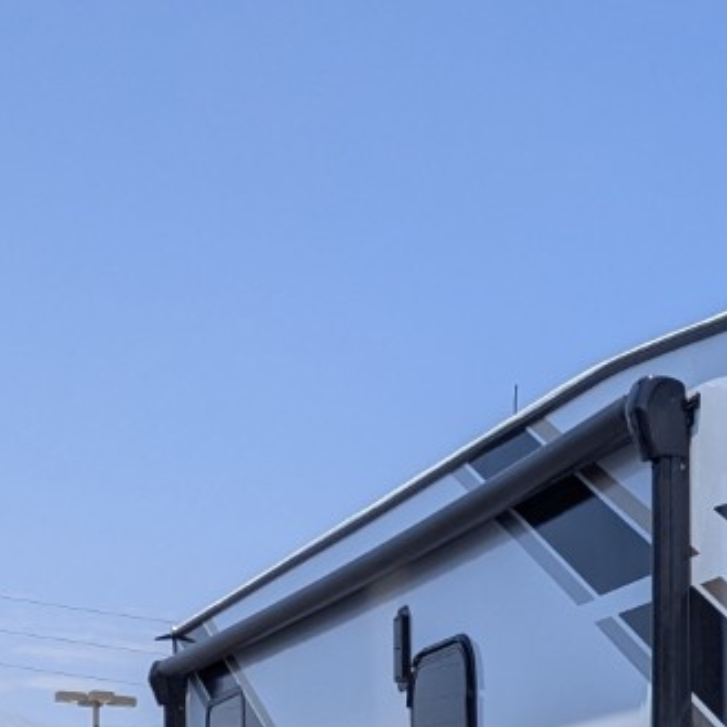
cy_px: 966
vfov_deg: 17.9
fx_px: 2138
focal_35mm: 90
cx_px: 1393
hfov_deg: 15.8
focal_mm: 6.81
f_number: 1.85
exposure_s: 1/3236
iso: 46
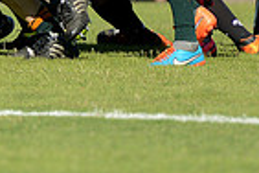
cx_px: -235
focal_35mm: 1107
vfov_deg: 1.2
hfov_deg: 1.9
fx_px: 7964
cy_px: -176
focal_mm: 270
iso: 320
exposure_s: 1/1250
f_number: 4
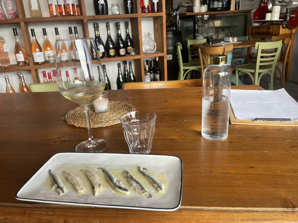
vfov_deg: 53.1
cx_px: 149
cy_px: 112
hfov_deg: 67.3
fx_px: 224
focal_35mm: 26
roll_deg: +3.3
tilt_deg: -20.4
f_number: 1.6
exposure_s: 1/121
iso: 32
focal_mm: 4.2
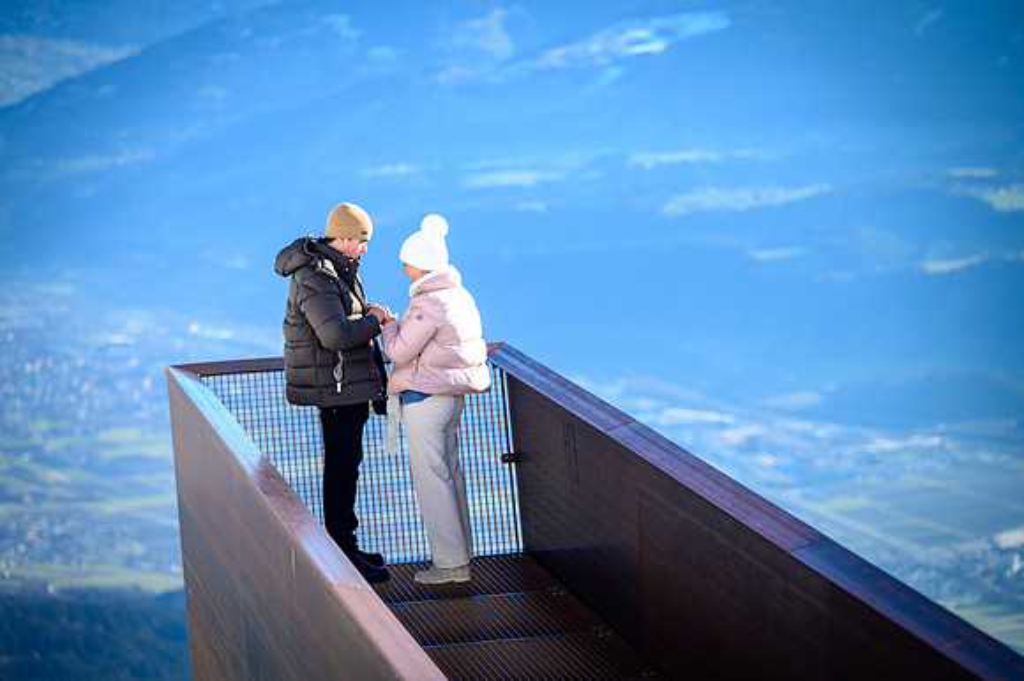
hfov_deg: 17.1
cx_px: 512
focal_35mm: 120
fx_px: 3411
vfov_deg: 11.4
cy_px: 340
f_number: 3.2
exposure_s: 1/1000
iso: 100
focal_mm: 120
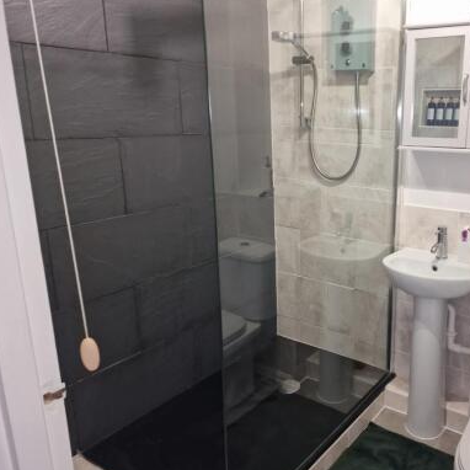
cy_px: 241
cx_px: 344
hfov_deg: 50.7
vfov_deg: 52.5
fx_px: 476
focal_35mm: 31
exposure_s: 1/100
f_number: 1.8
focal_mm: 6.4
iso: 250
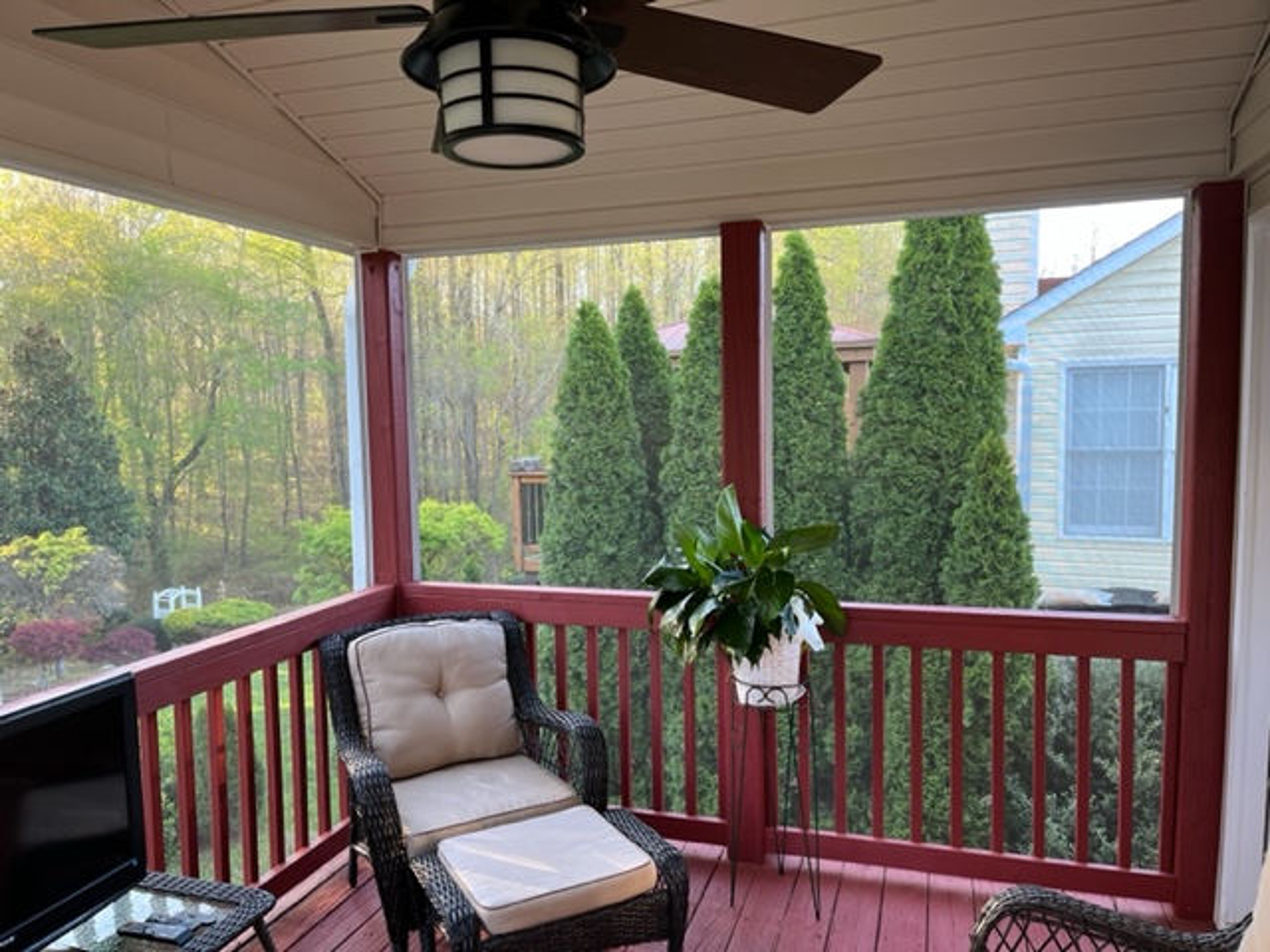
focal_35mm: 26
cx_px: 635
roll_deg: +0.7
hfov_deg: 67.3
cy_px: 476
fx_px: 954
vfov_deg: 53.1
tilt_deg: -5.9
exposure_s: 1/122
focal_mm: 5.1
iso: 100
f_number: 1.6
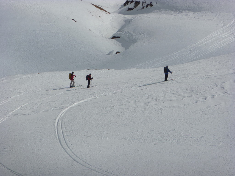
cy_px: 88
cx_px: 118
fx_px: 2037
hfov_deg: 6.6
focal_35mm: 300
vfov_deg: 5.0
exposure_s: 1/2000
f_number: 6.3
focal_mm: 49.2
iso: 80
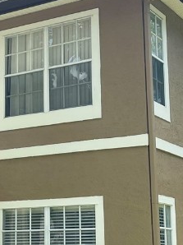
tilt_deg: +13.1
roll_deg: +0.6
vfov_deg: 22.7
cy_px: 95
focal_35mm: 86
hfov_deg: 17.0
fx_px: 607
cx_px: 39
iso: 32
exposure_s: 1/994
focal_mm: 5.1
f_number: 1.6
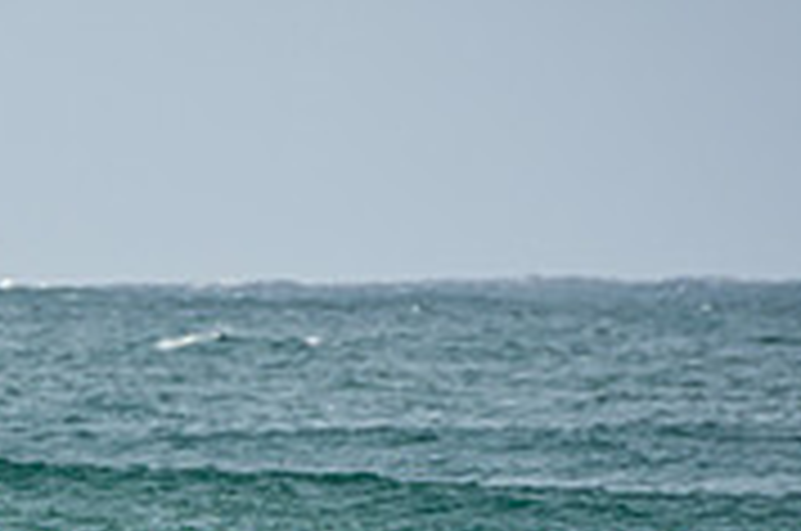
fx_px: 22365
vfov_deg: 1.4
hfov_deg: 2.0
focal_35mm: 1007
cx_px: -382
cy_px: 533
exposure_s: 1/1000
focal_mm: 200
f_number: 5.6
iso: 200
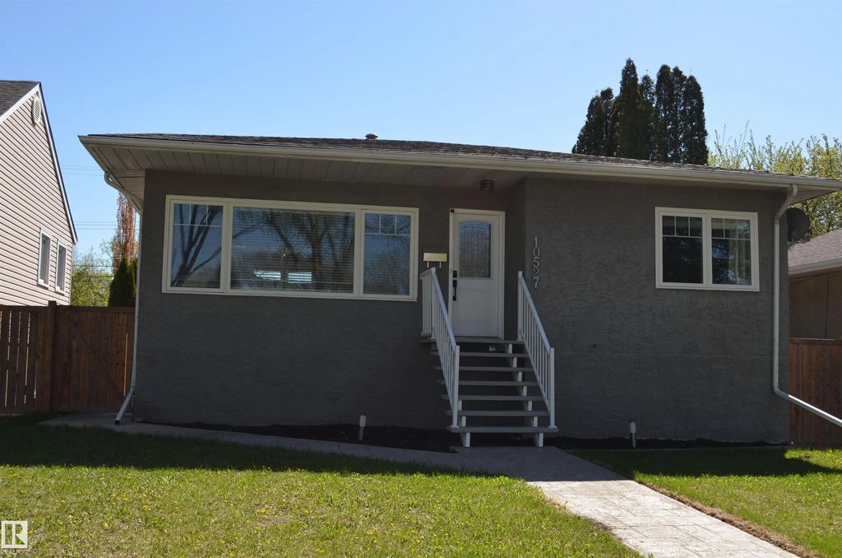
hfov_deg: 53.2
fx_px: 840
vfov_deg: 36.7
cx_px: 421
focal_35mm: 36
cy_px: 279
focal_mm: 24
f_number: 6.3
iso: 100
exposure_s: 1/250
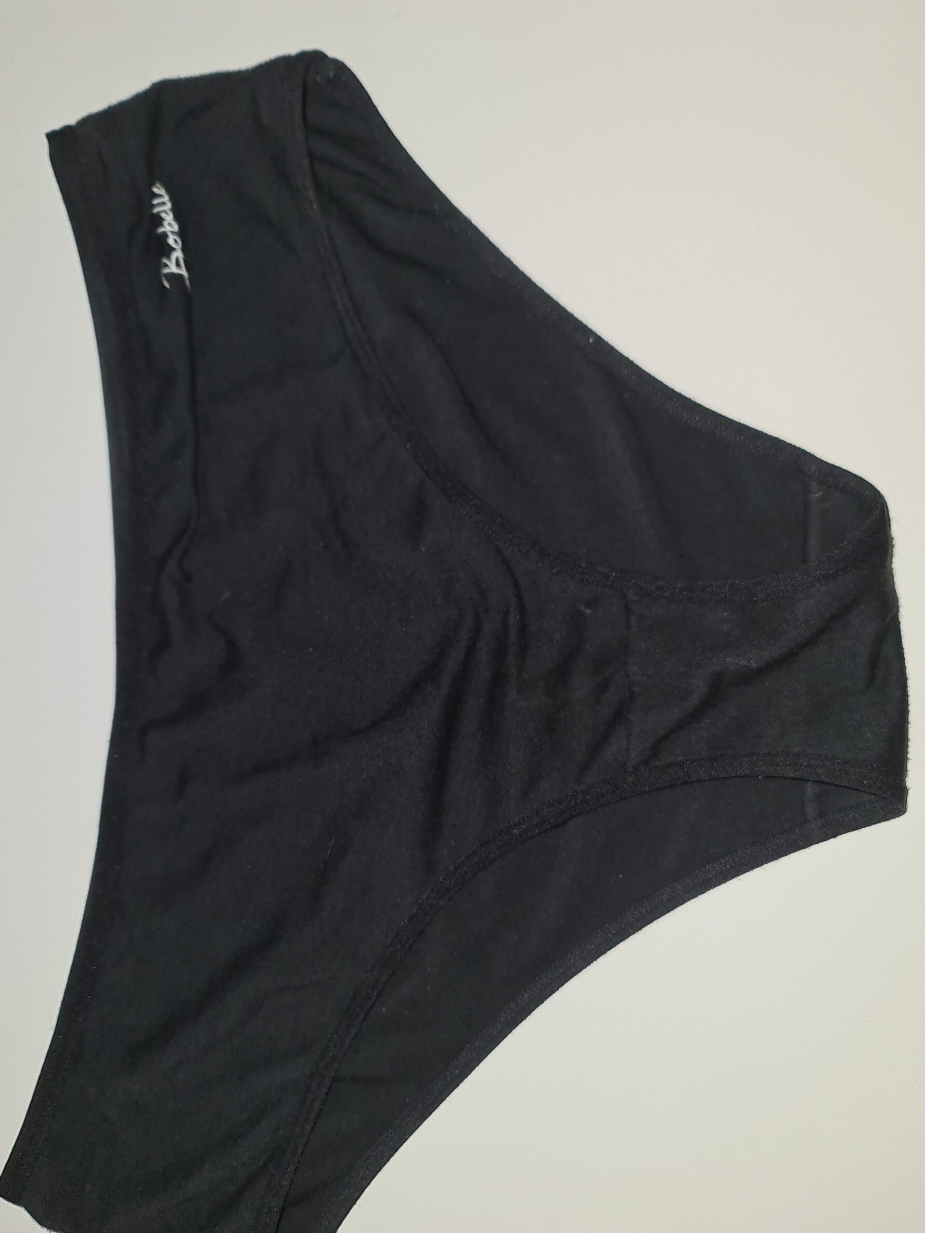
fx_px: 962
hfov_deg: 51.3
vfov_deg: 65.3
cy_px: 641
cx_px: 441
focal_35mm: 27
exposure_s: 1/50
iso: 75
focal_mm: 7
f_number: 1.8
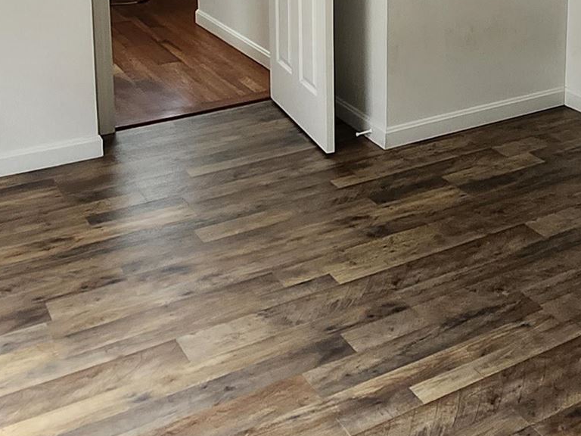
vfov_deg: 25.9
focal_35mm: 52
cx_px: 479
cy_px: -45
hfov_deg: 35.4
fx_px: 873
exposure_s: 1/60
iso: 80
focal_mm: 1.74
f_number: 2.2
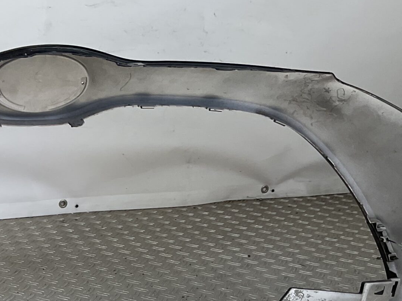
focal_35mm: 69
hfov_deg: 27.1
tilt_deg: -23.8
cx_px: 33
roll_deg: +2.6
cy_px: 318
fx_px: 801
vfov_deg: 20.5
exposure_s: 1/292
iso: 16
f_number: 1.8
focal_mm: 3
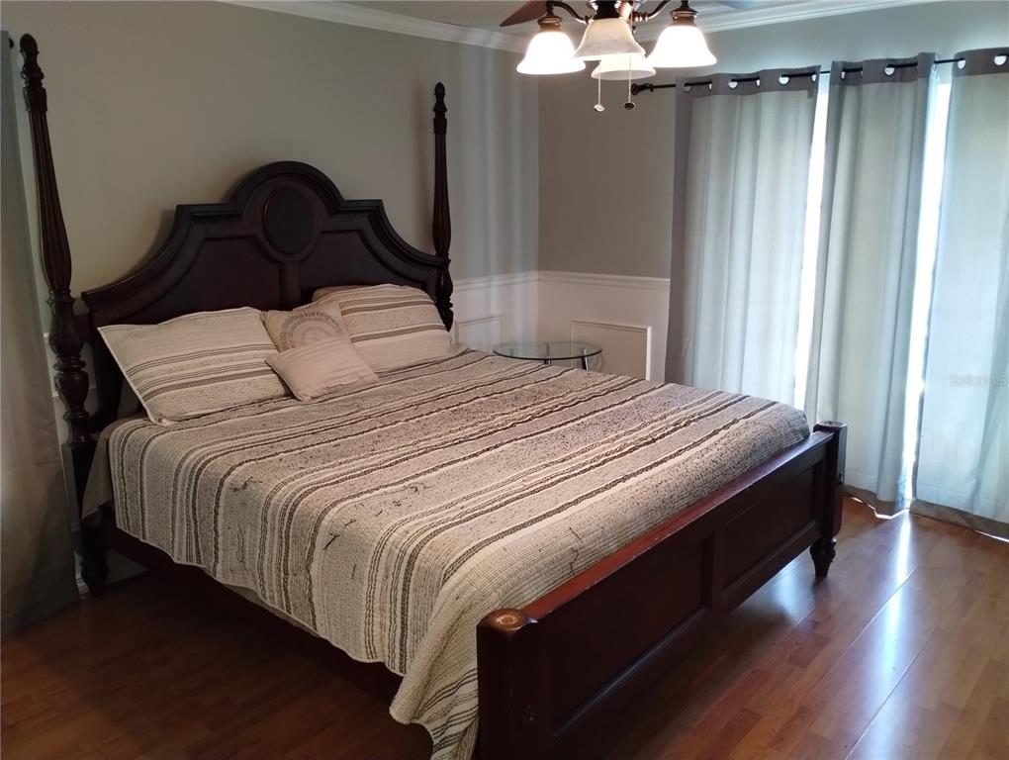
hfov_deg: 63.4
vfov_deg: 49.9
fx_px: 817
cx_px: 504
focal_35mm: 28
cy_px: 380
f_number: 1.8
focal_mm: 4.27
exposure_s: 1/20
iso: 2084
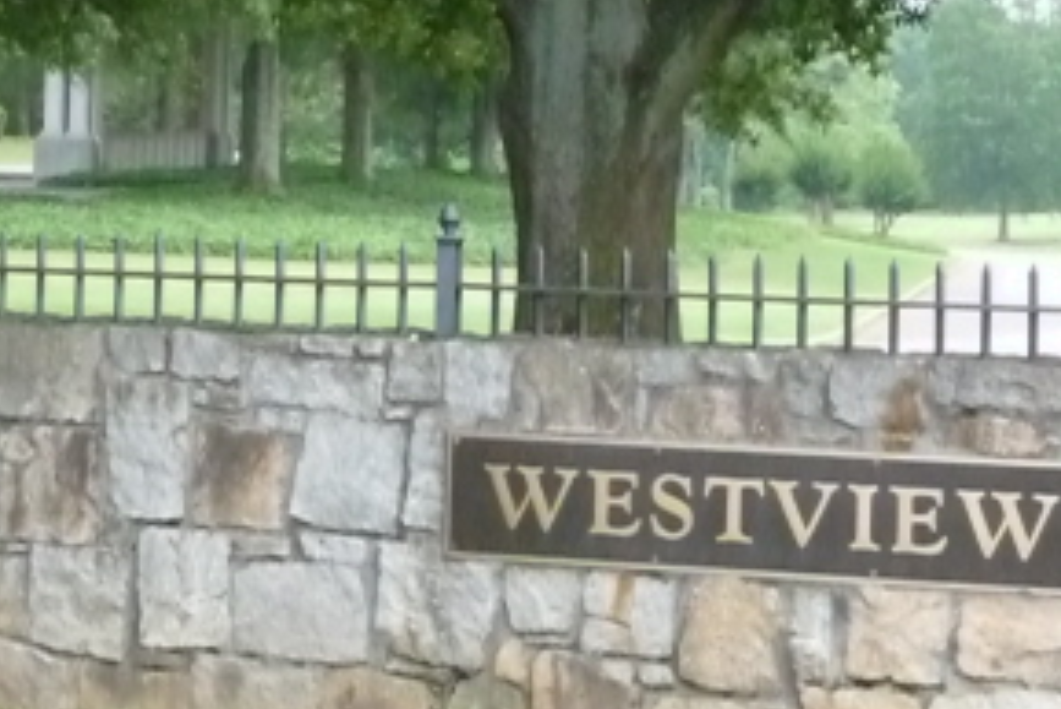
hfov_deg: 22.1
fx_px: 2713
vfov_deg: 14.7
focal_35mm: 92
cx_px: 466
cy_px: 40
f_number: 3.9
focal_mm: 6.7
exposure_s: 1/800
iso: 1600
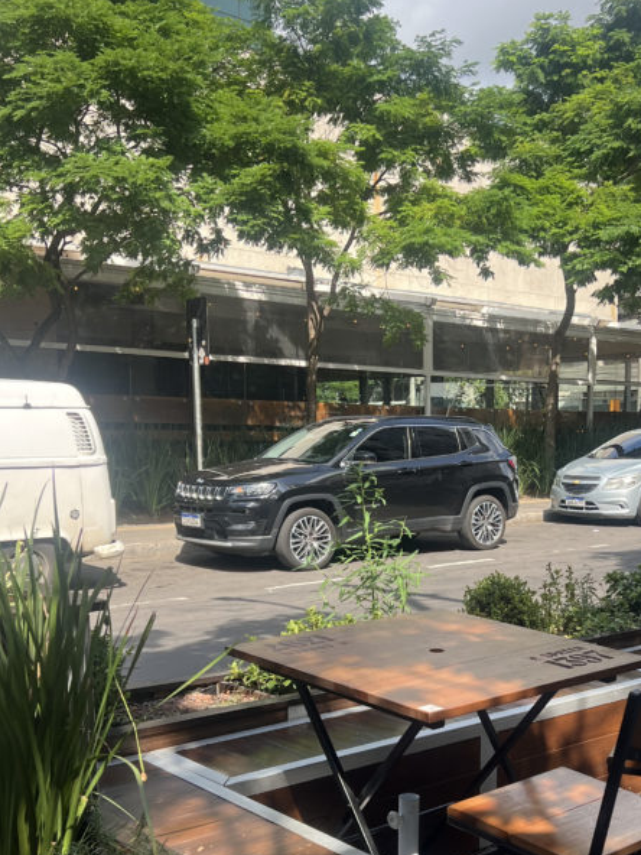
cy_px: 585
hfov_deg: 31.9
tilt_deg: -7.5
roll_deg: -0.3
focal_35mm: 45
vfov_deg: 41.4
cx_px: 437
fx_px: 1111
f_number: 1.5
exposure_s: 1/1412
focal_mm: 5.7
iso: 50
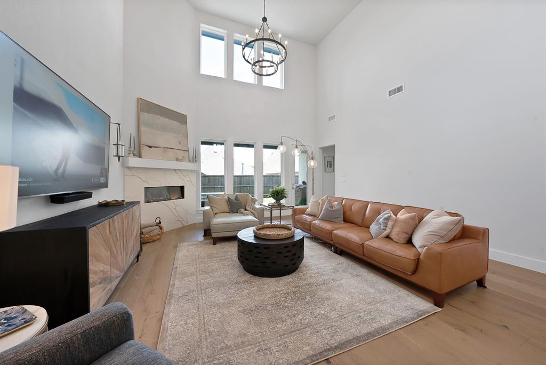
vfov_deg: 90.1
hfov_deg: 112.6
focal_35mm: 12
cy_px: 182
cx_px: 273
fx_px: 182
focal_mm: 12
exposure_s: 1/20
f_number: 9
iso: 640
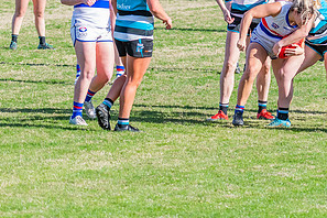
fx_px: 3860
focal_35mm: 425
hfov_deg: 4.8
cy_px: 97
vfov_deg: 3.2
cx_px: 276
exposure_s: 1/1600
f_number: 7.1
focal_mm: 150
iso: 800
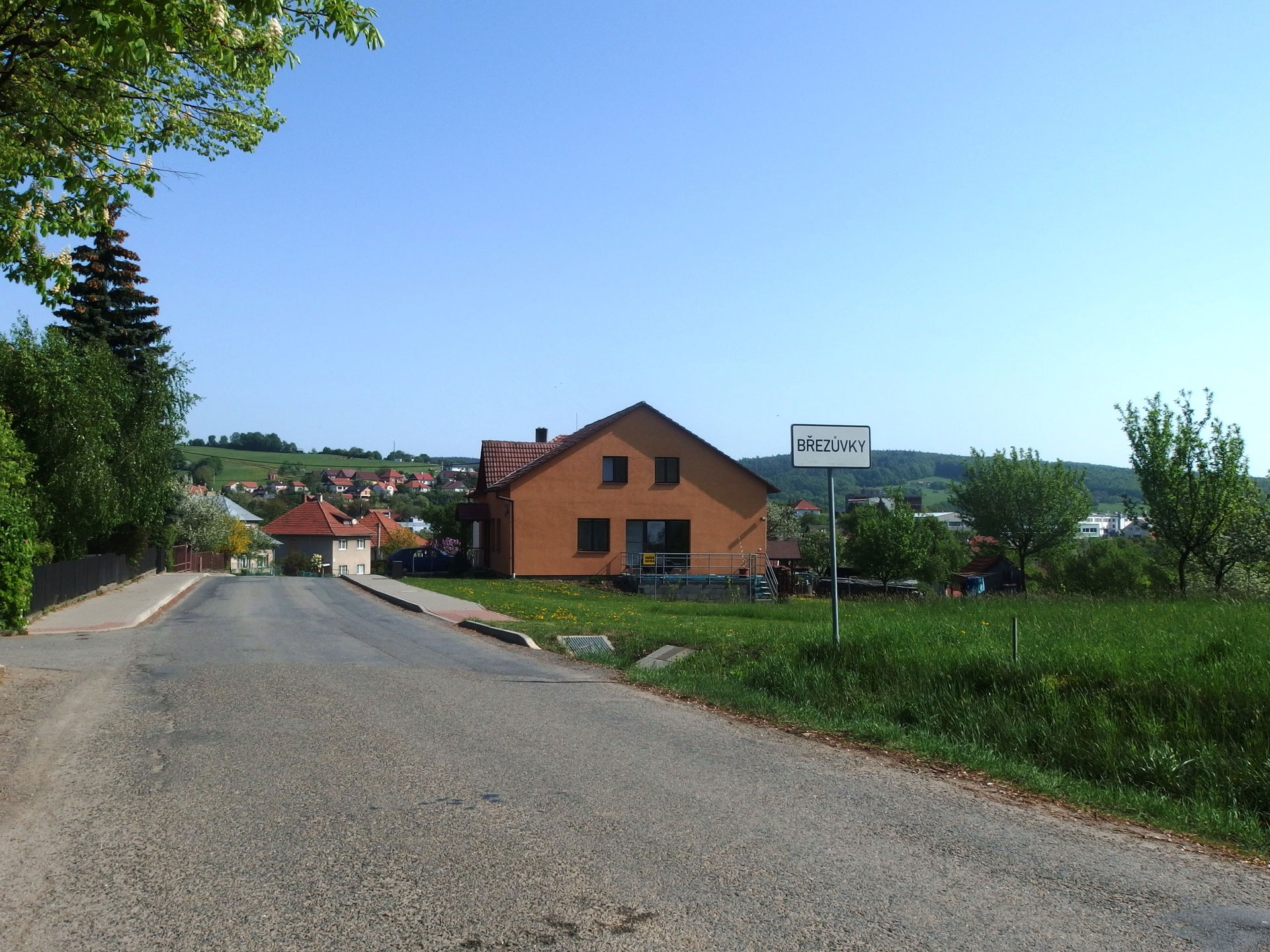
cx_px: 635
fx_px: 1284
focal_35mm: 35
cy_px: 476
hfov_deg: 52.6
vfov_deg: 40.7
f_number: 5.6
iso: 100
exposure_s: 1/800
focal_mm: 6.2
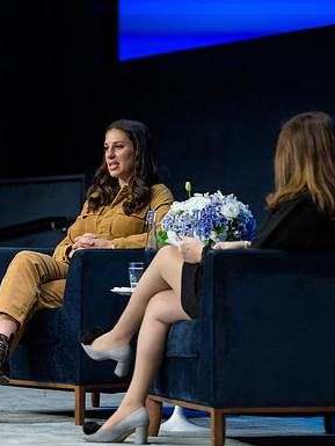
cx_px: 115
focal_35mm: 174
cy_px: 223
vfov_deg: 11.4
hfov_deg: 8.5
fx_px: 2244
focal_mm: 120
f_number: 3.2
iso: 1600
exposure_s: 1/200
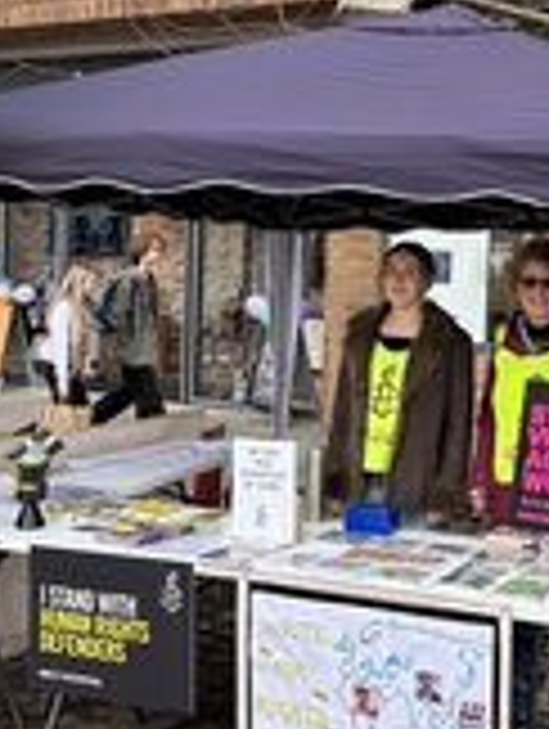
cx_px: 472
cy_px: 320
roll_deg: -2.6
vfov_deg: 34.3
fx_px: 1181
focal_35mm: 56
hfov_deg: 25.5
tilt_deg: -2.5
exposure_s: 1/300
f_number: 1.6
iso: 50
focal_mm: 5.96
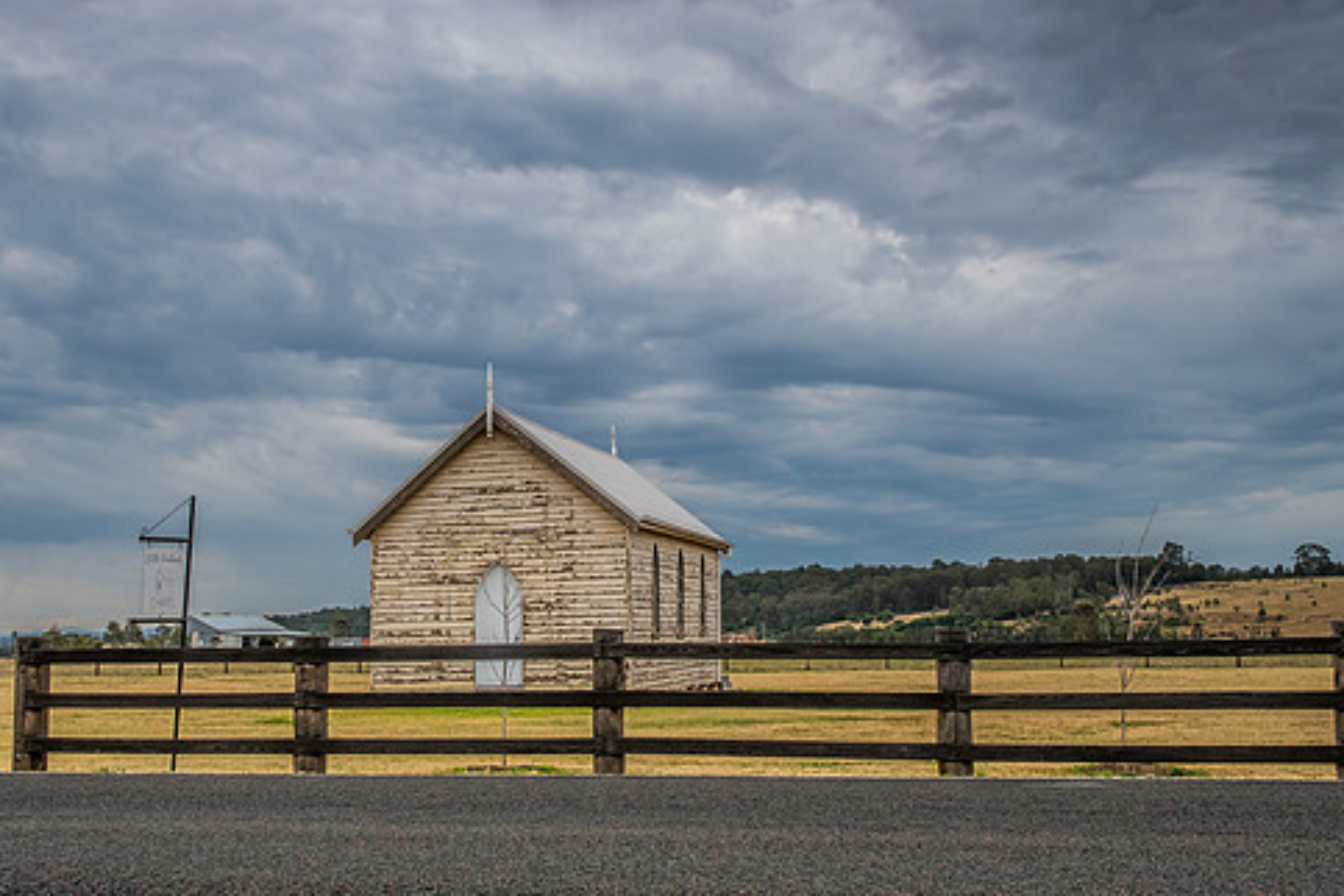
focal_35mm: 44
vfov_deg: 30.5
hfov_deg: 44.4
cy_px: 455
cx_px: 595
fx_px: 1643
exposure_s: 13
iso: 50
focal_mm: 24
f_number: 14
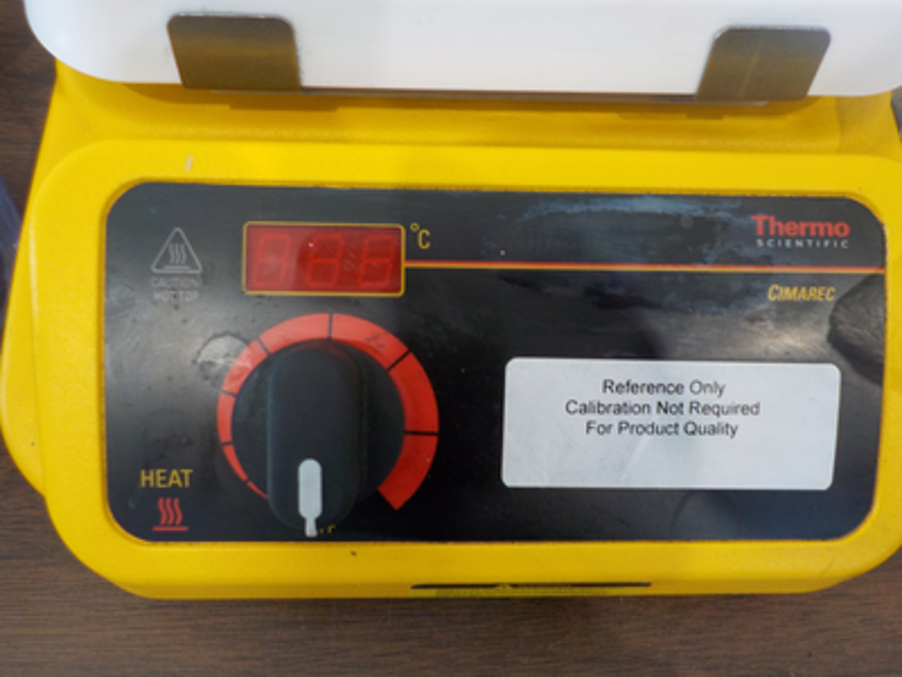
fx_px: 782
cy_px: 338
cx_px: 451
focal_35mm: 30
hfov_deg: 60.0
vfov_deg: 46.8
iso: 160
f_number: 3.3
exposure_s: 1/30
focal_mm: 4.1
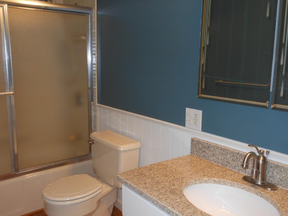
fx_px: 275
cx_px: 144
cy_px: 108
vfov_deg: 42.9
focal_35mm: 33
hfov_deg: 55.4
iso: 200
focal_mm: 5.9
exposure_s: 1/25
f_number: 4
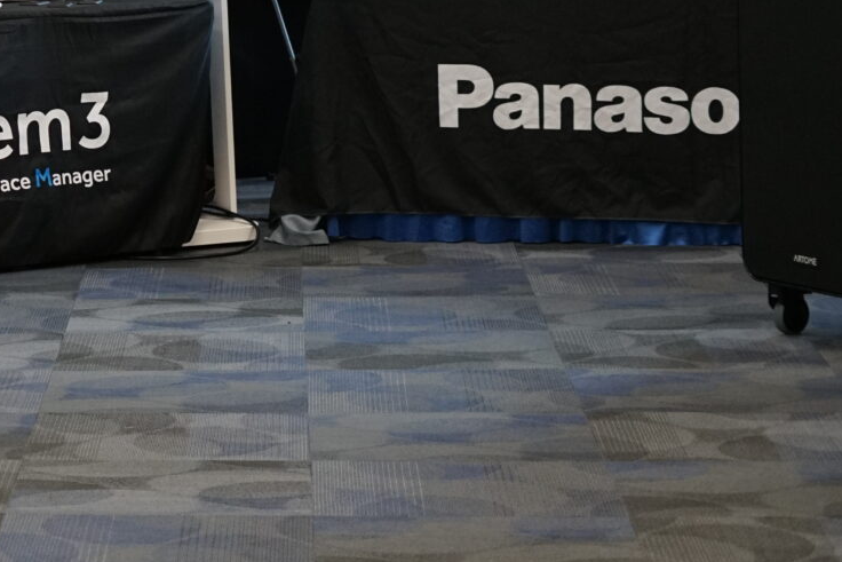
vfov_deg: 7.8
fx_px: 4070
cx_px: -561
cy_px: -160
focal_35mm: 174
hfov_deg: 11.2
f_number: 2.8
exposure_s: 1/160
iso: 1600
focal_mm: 50
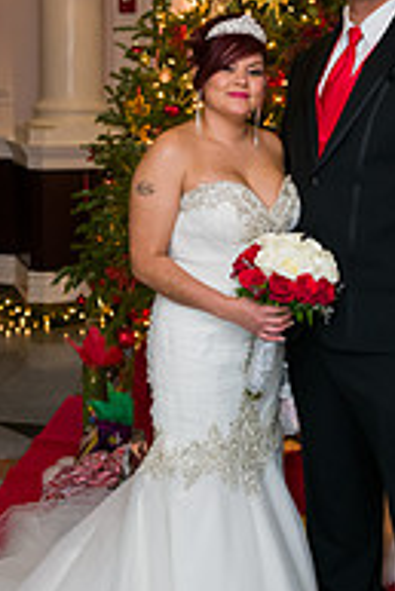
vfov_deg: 35.0
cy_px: 168
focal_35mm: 56
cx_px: 236
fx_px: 920
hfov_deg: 24.2
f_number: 3.2
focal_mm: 24
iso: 1600
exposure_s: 1/125
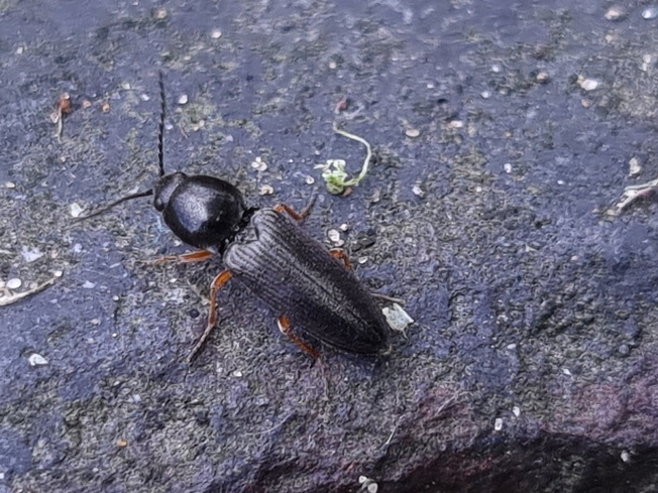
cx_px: 253
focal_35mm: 34
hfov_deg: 53.4
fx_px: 646
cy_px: 266
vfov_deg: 41.8
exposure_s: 1/200
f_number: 1.8
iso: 50
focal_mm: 5.4
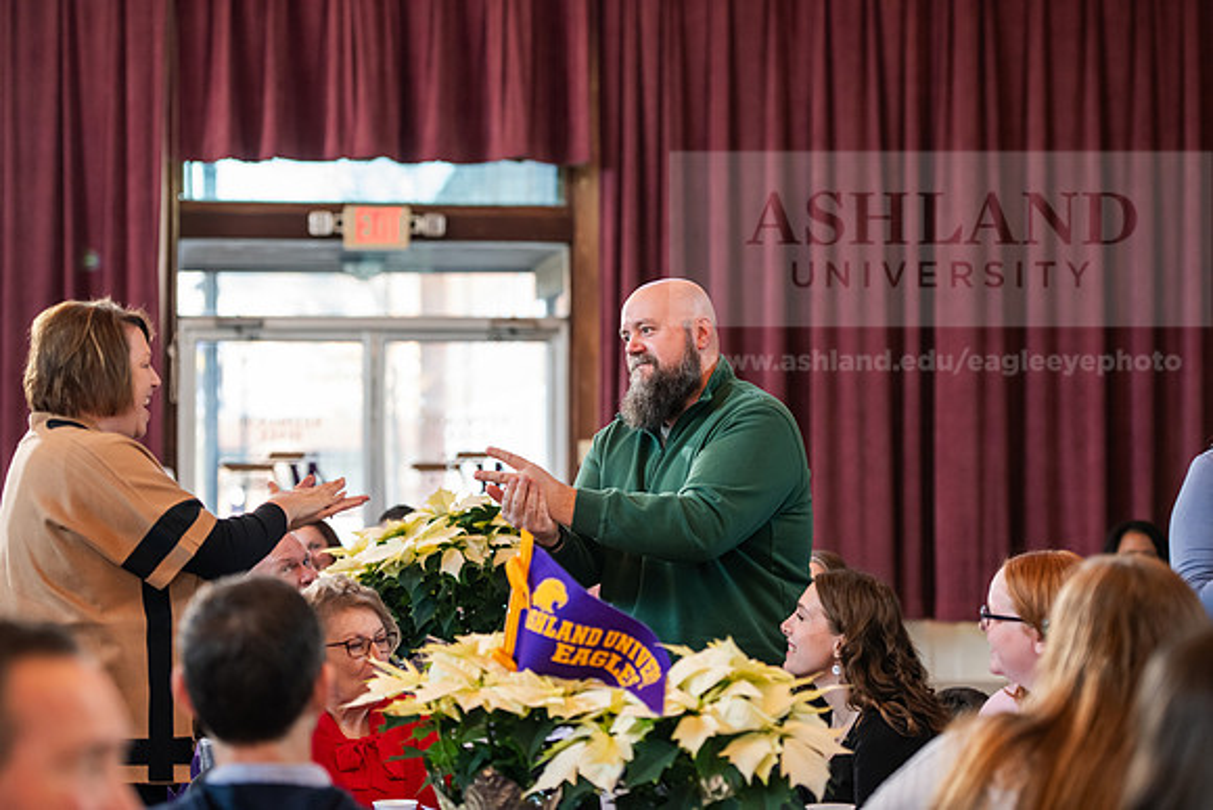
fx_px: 3202
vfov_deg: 14.4
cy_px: 405
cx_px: 606
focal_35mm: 95
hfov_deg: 21.5
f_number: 3.2
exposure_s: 1/200
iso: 1600
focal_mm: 95
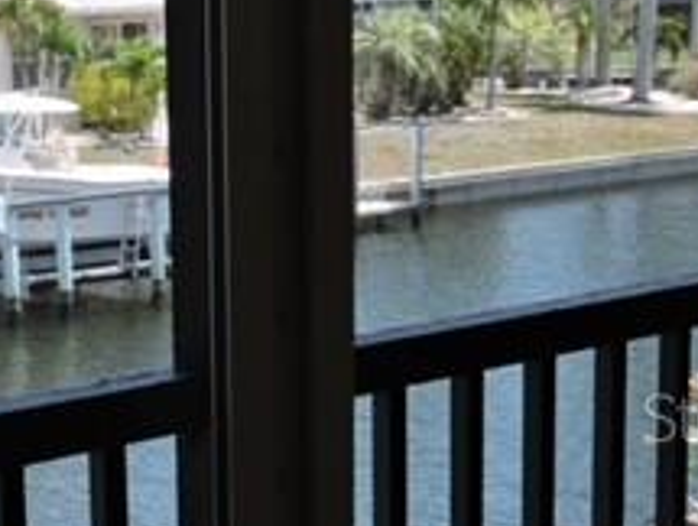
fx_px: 2101
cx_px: -91
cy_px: 416
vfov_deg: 14.2
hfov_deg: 18.1
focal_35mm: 104
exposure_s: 1/320
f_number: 3.8
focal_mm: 6.3
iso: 100
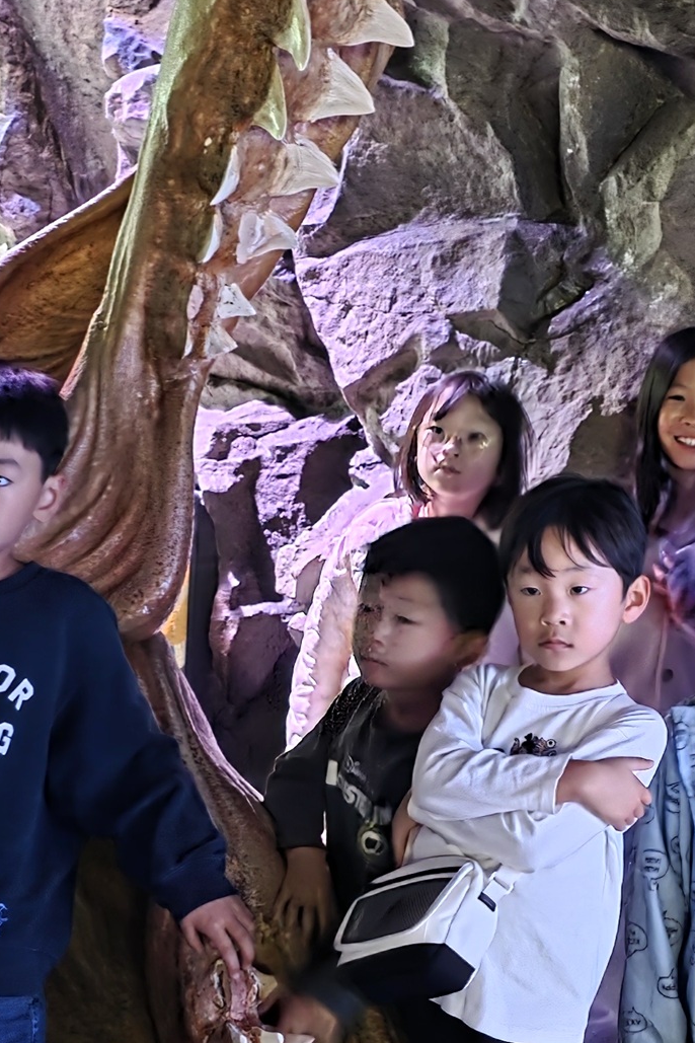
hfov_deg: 20.8
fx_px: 1795
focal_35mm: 62
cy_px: 618
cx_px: 767
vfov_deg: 32.3
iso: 2500
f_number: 1.7
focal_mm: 6.3
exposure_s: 1/15.2
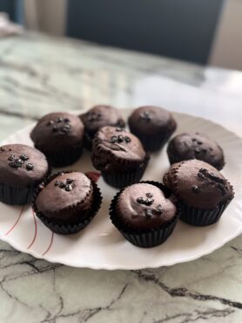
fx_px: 242
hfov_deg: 53.1
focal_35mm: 26
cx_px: 121
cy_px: 162
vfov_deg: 67.3
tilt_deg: -45.0
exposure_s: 1/100
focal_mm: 5.1
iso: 125
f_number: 1.6
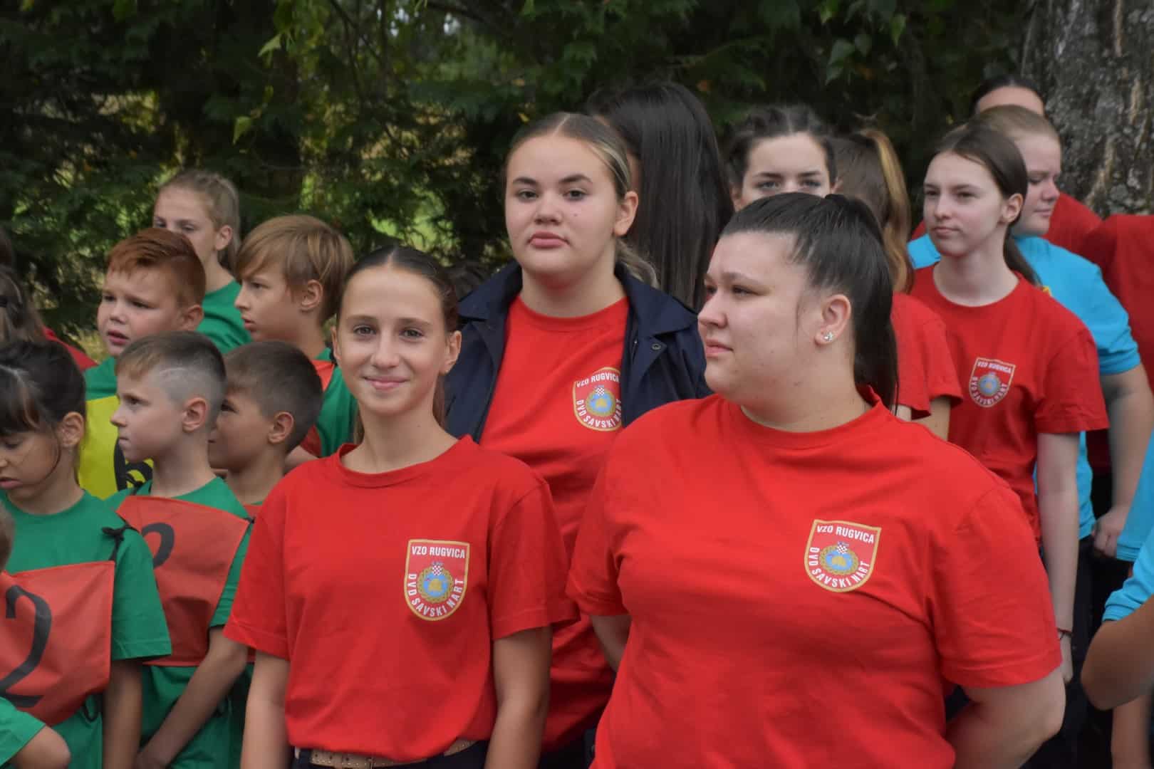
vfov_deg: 14.7
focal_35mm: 93
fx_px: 2981
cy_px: 384
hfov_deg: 21.9
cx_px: 577
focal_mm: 62
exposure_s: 1/800
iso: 2500
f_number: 14
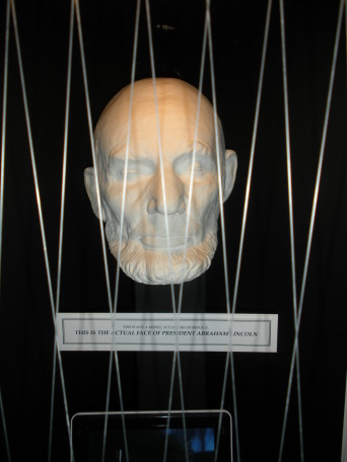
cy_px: 231
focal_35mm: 36
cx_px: 174
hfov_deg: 39.7
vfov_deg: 51.4
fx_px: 481
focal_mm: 6.3
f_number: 3.5
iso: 64
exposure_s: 1/30
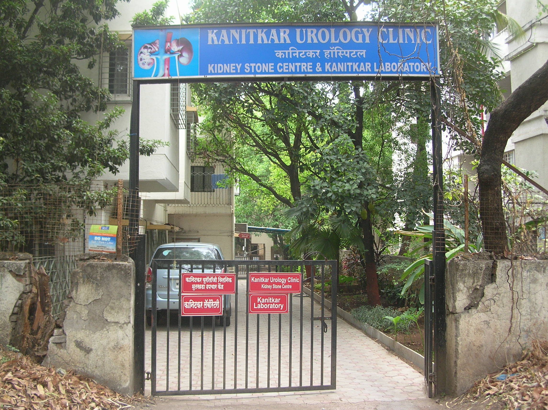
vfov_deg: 39.6
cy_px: 205
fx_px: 569
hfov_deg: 51.4
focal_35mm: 36
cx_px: 274
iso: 50
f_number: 2.7
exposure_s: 1/54.4
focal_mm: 6
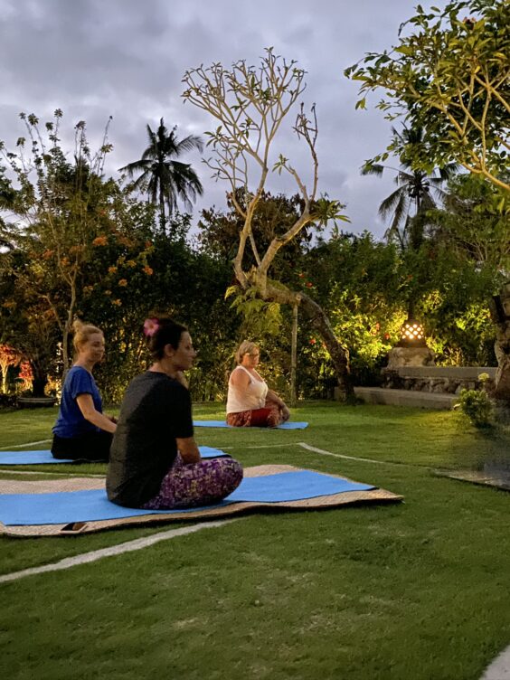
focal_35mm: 26
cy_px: 340
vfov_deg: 67.3
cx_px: 255
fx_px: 511
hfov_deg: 53.1
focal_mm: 4.25
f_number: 1.8
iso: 1250
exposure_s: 1/2
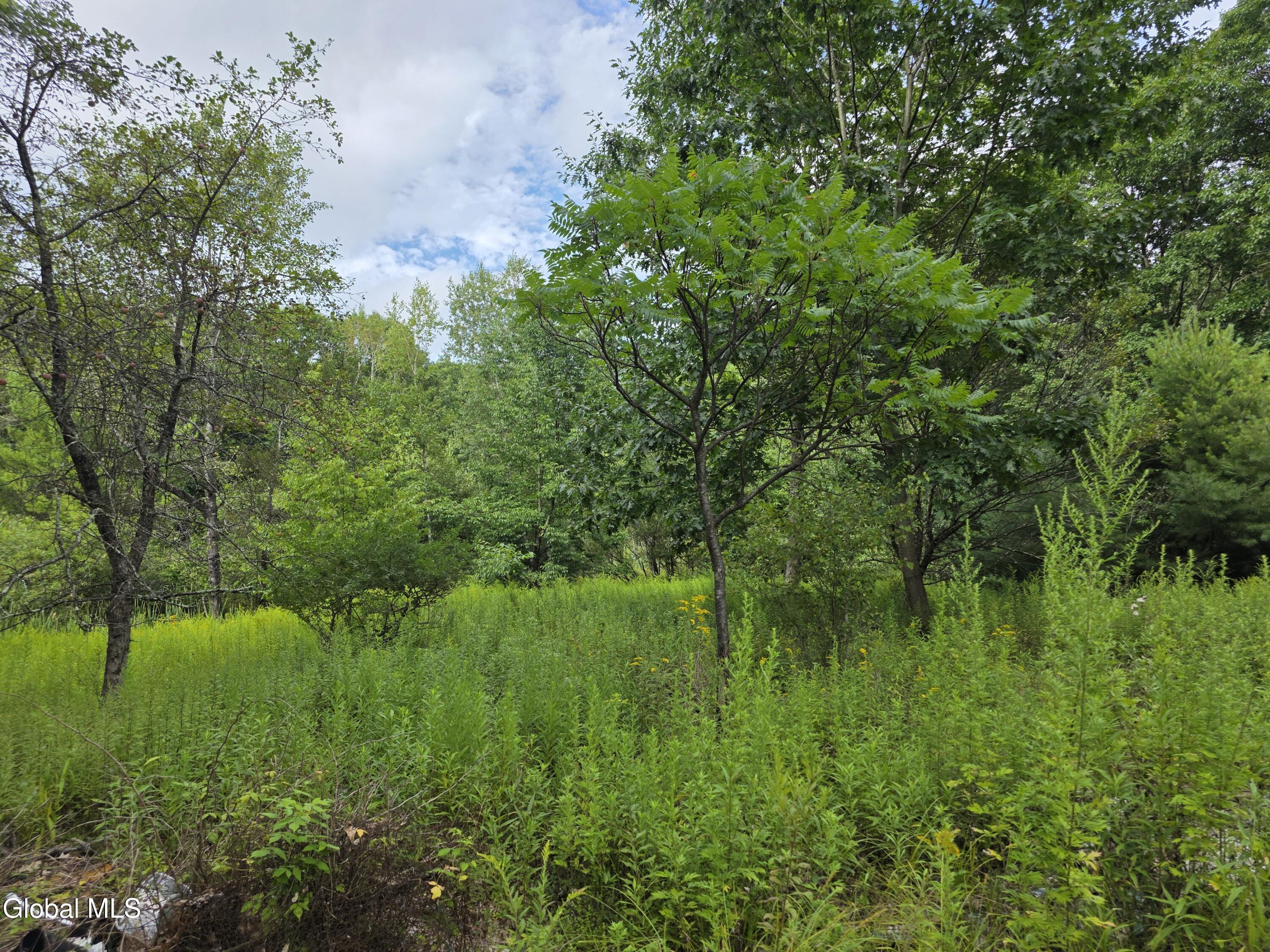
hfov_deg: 73.9
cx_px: 635
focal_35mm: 23
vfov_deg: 58.9
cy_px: 476
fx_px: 844
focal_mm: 6.3
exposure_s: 1/2859
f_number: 1.7
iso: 80
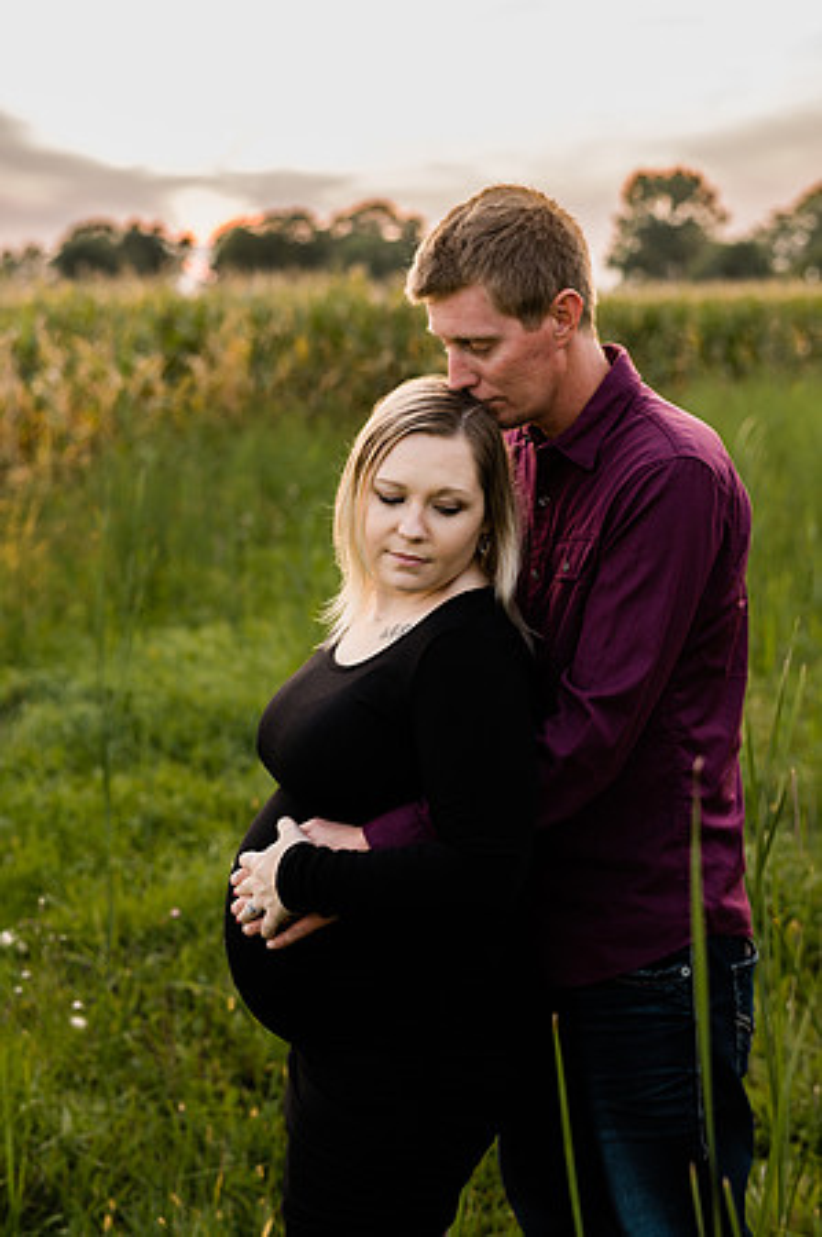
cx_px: 411
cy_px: 618
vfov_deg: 34.5
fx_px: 1991
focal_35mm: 58
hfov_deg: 23.3
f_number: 3.2
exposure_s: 1/200
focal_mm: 58
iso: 400
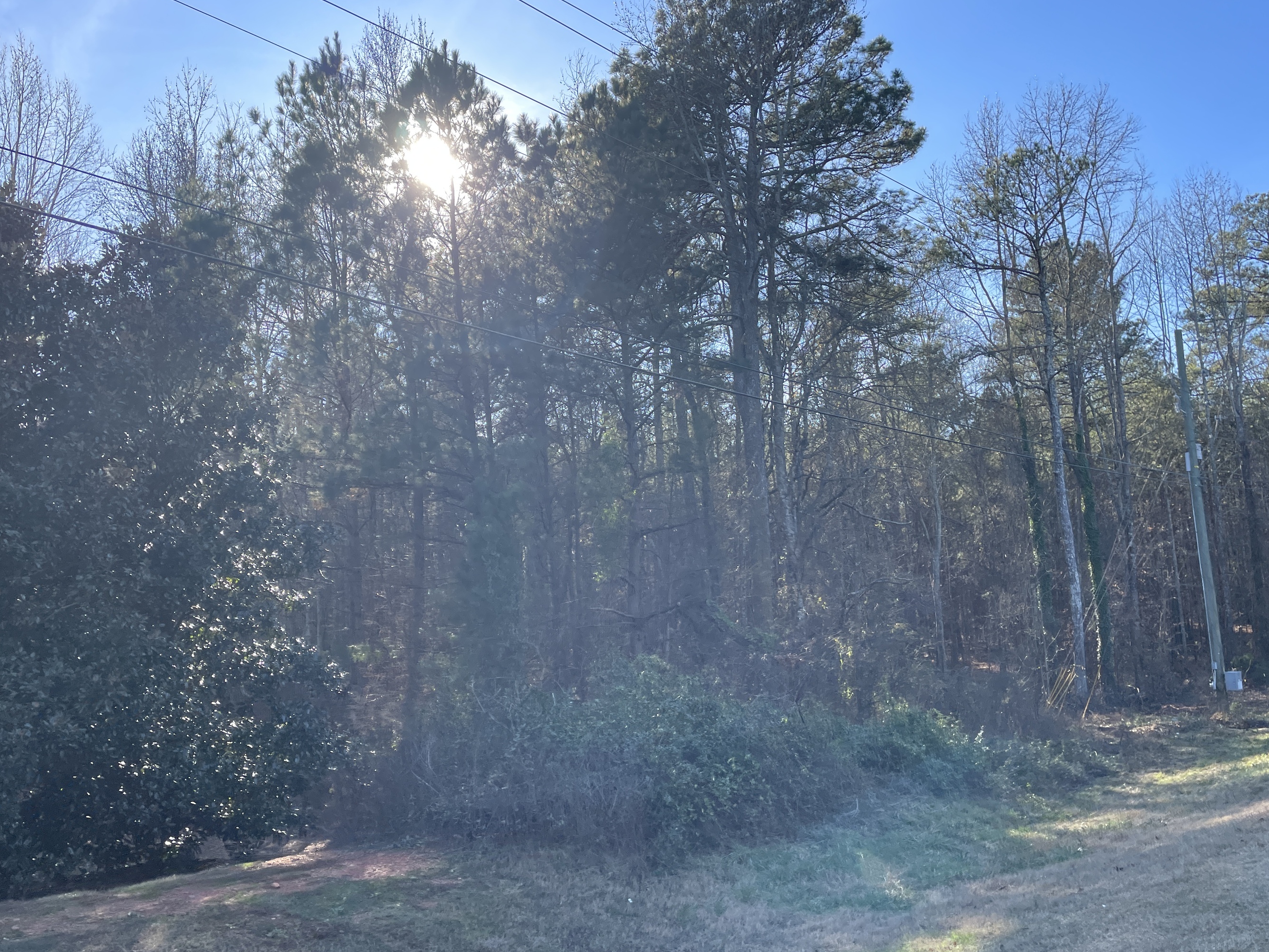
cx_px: 647
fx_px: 1100
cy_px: 522
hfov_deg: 60.0
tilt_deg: +4.2
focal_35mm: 30
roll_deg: +4.4
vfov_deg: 46.7
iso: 32
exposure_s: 1/643
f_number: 1.6
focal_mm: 4.2
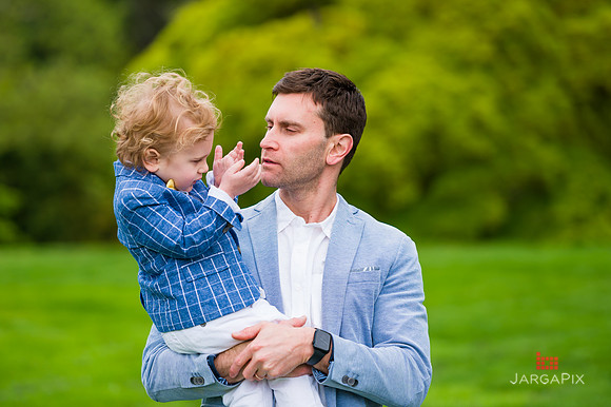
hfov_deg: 13.7
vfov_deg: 9.1
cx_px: 306
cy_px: 204
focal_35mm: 150
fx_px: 2544
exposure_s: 1/800
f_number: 3.5
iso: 200
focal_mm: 150
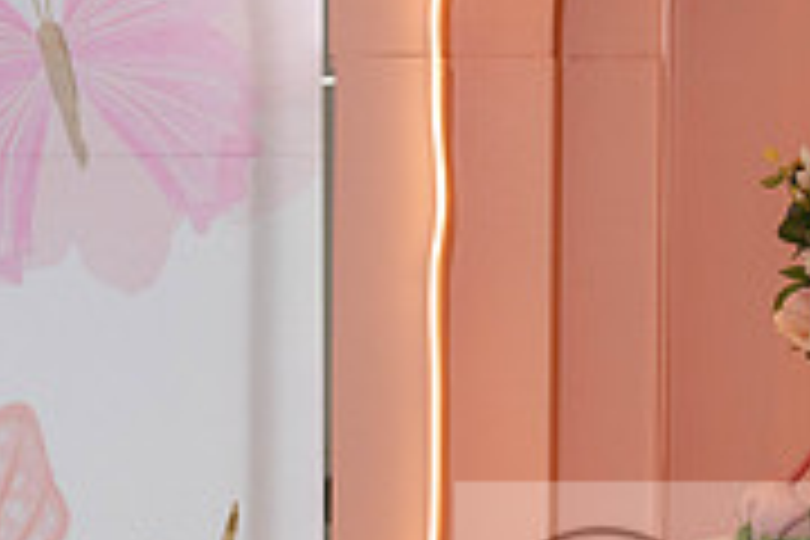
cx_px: 824
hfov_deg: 9.0
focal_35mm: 226
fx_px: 5085
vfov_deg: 6.1
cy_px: 164
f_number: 5
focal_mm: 70
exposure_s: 1/200
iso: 640
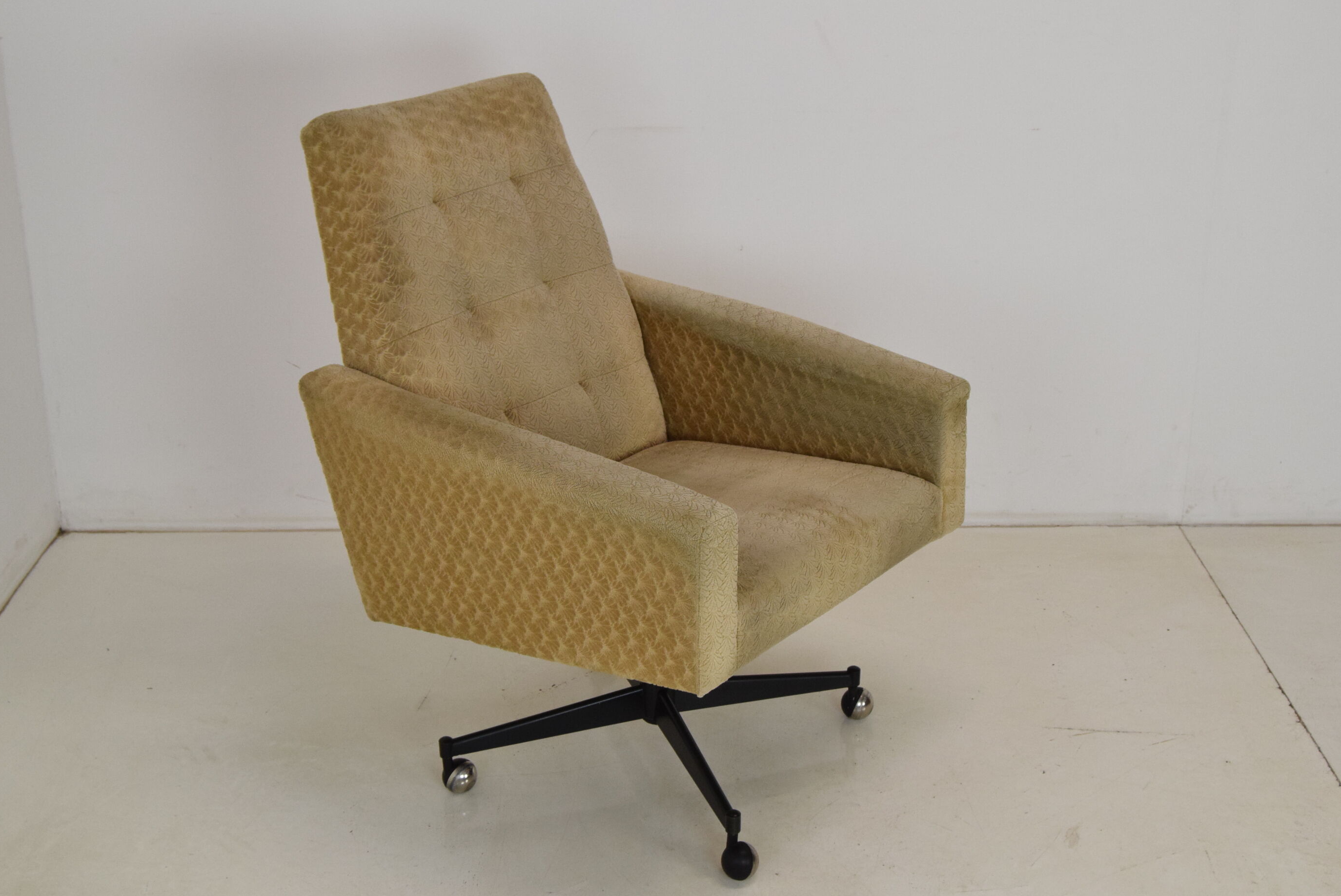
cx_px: 679
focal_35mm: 49
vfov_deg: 27.6
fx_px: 1827
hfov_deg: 40.3
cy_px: 427
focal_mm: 30
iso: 1600
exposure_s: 1/250
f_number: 8
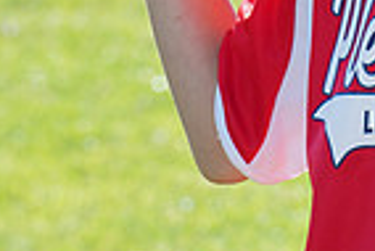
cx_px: 512
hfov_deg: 2.7
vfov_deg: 1.8
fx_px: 7810
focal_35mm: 749
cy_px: -213
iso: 200
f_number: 9
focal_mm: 184
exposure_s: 1/200
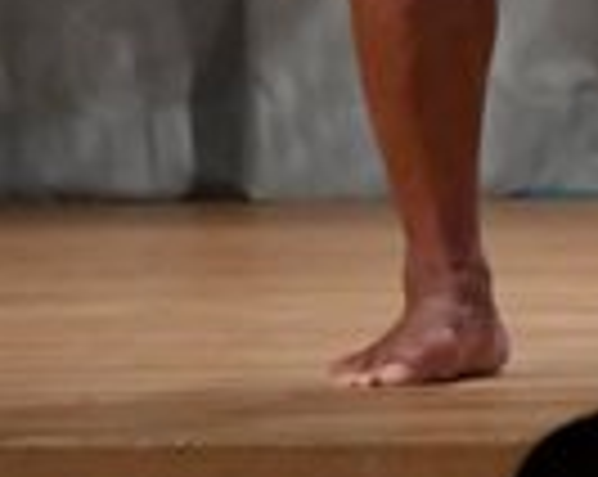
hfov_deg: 1.6
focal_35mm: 1232
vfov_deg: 1.3
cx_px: 1446
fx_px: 21773
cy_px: -670
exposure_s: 1/400
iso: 3200
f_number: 5.6
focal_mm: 150
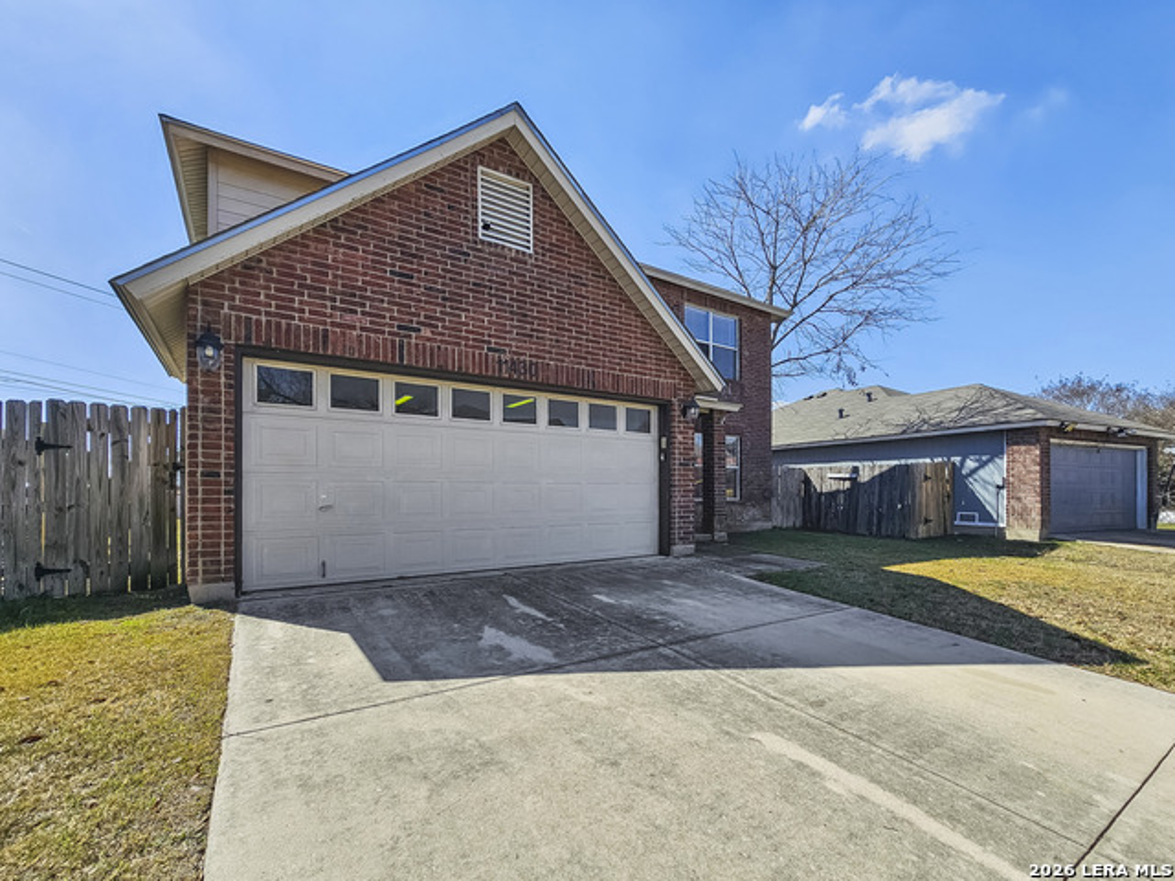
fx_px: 441
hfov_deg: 106.2
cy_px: 440
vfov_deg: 89.9
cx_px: 588
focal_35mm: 13
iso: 50
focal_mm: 2.2
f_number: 2.2
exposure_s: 1/2500
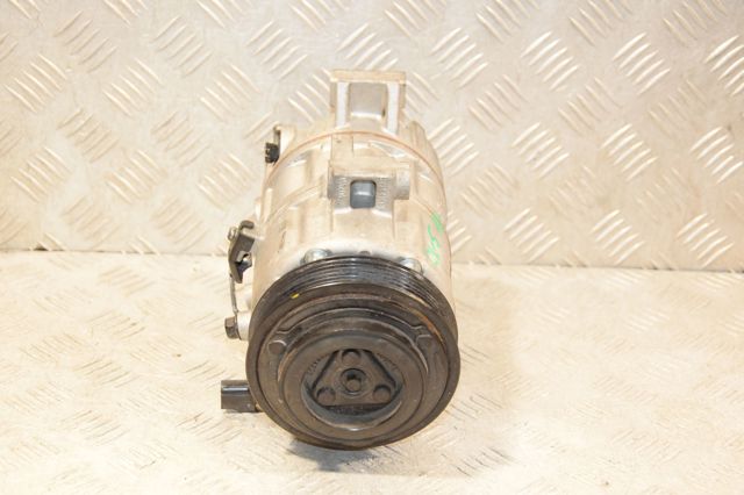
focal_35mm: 78
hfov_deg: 26.0
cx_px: 372
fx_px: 1611
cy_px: 248
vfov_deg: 17.5
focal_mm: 52
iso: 1600
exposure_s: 1/160
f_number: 5.6
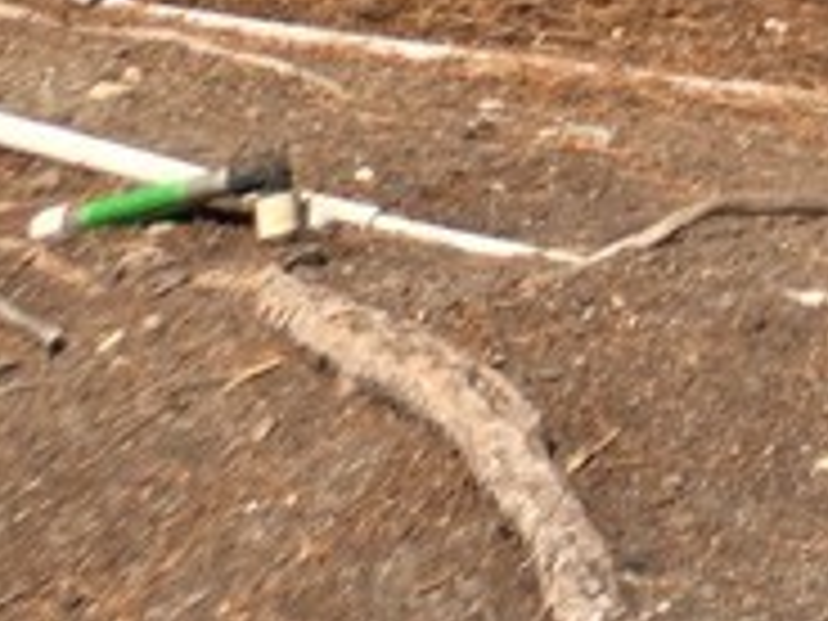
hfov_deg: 12.0
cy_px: -1062
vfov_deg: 9.7
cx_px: 2061
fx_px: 3062
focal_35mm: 128
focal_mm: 5.4
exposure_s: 1/1614
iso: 25
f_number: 1.8
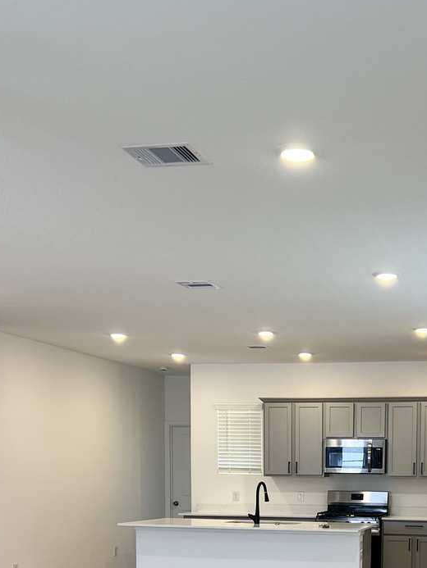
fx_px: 888
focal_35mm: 54
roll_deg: -0.5
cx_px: 342
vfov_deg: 33.3
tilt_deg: -3.3
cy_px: 529
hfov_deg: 26.5
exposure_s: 1/120
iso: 64
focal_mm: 5.7
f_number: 1.5
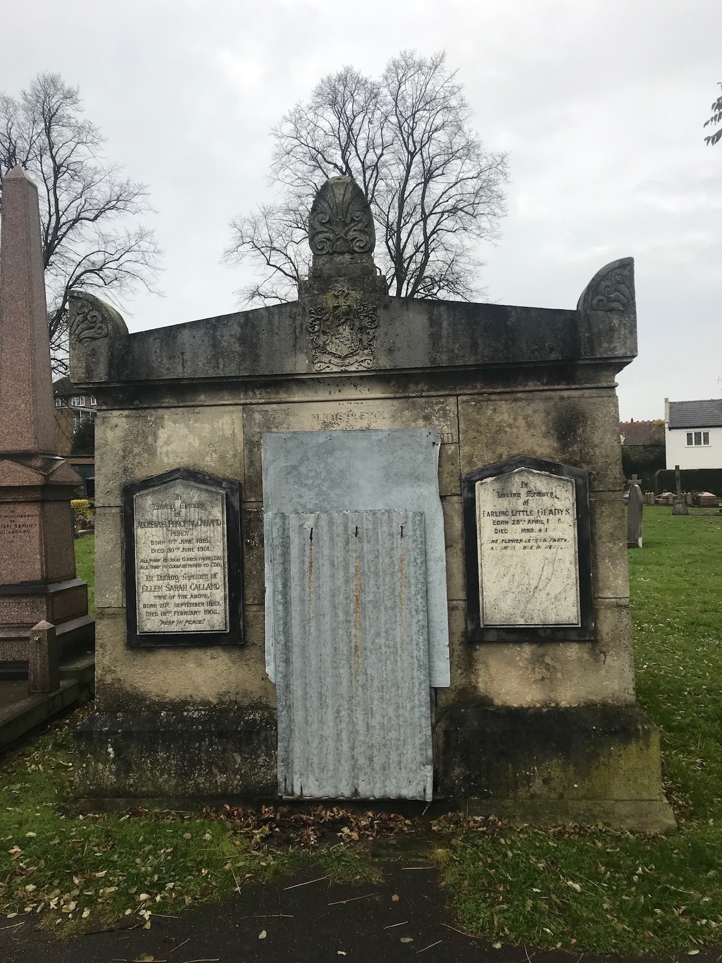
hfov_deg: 49.7
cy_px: 482
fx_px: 779
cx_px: 361
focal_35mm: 28
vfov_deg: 63.4
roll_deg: +1.1
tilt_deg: +3.5
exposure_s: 1/359
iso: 20
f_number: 1.8
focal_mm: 3.99
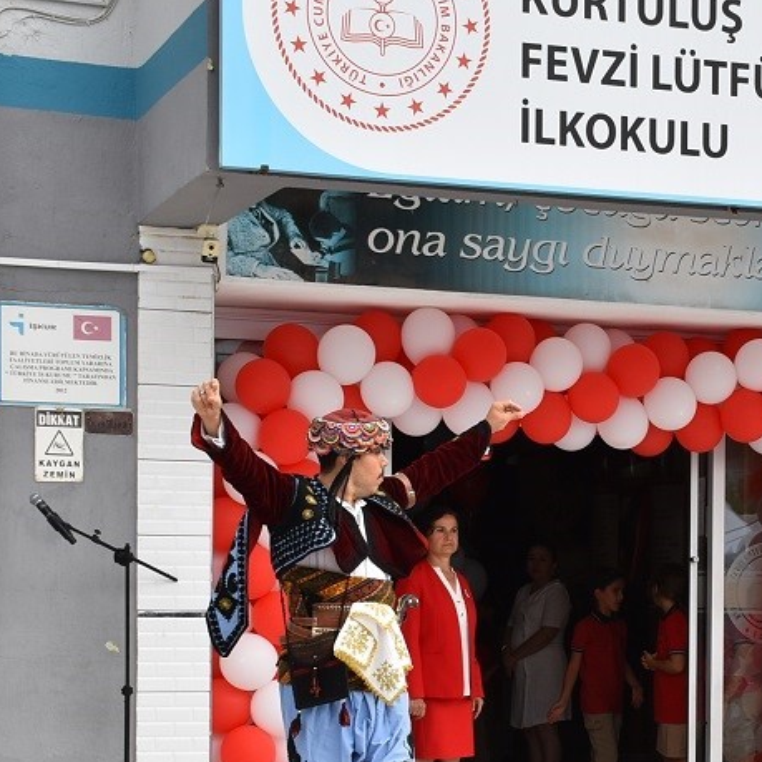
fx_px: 2814
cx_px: 638
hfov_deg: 15.3
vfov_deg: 15.3
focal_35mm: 113
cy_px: 601
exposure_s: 1/500
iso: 250
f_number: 8
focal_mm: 34
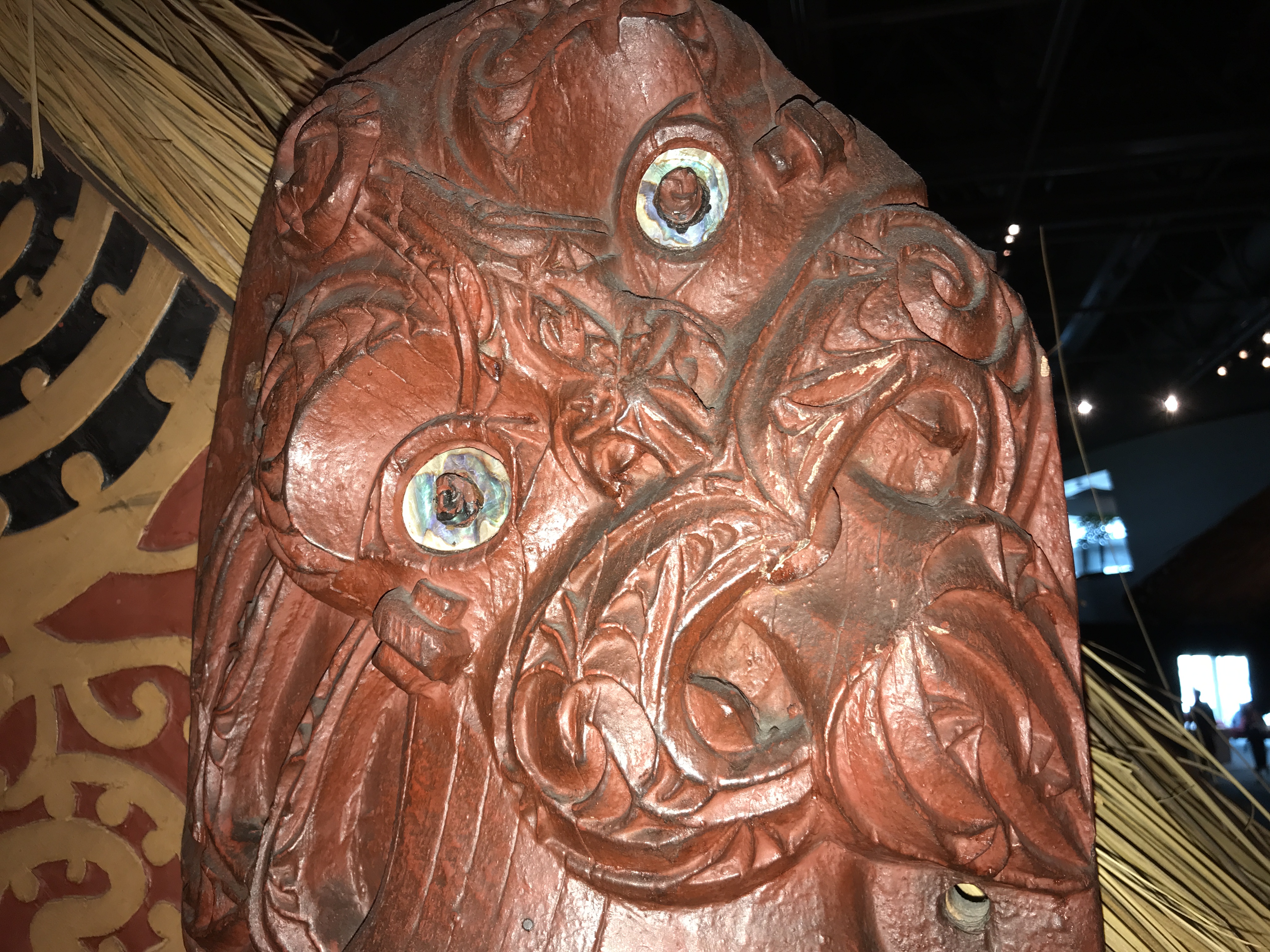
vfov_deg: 49.7
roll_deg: +0.6
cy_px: 476
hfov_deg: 63.4
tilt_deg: +10.1
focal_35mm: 28
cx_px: 635
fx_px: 1027
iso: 25
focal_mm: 3.99
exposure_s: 1/17
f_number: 1.8
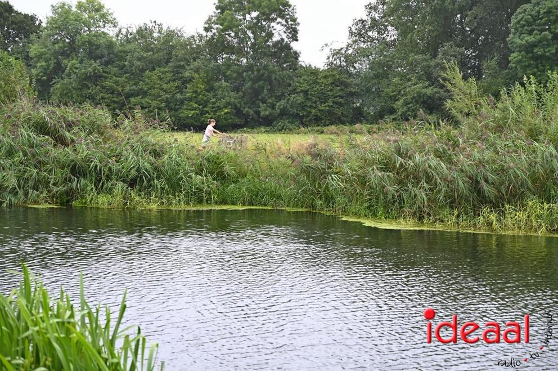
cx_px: 279
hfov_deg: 28.9
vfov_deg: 19.4
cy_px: 186
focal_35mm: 70
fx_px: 1084
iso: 400
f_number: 3.2
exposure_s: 1/320
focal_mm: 70
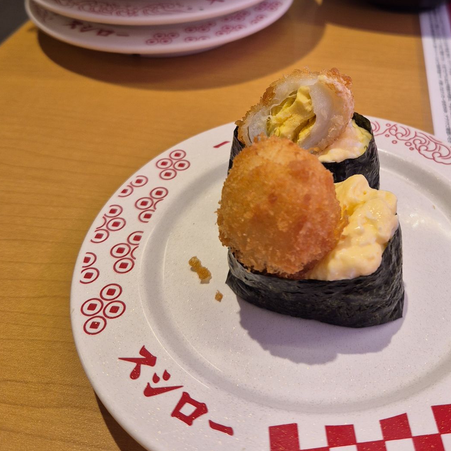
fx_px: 575
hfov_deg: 42.2
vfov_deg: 41.9
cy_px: 131
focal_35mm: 39
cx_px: 307
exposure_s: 1/100
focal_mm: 5.4
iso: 40
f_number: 1.8
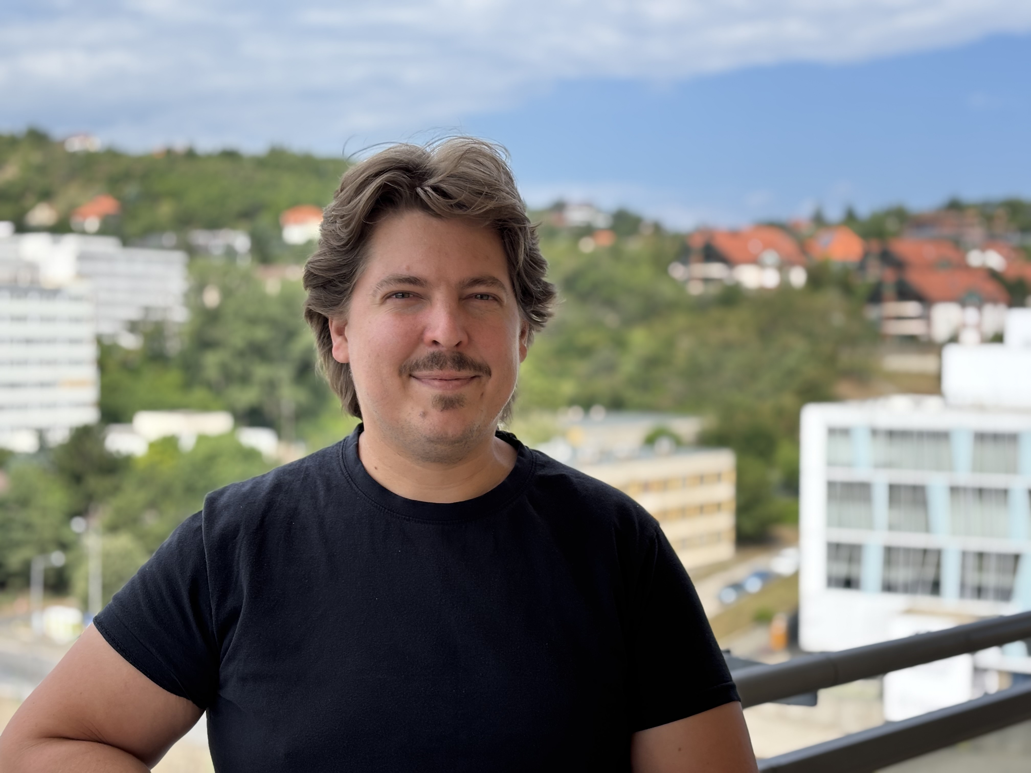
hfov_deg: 36.8
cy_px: 386
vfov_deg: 28.0
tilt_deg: -1.0
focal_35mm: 52
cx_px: 516
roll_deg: -1.6
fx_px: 1549
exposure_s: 1/1543
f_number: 1.6
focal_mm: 5.96
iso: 40
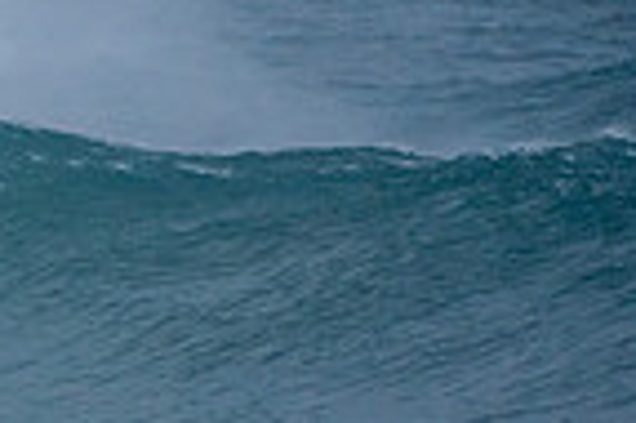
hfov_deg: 0.8
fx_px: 43939
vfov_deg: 0.6
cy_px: 159
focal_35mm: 2490
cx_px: -665
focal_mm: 500
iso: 500
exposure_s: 1/1250
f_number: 5.6
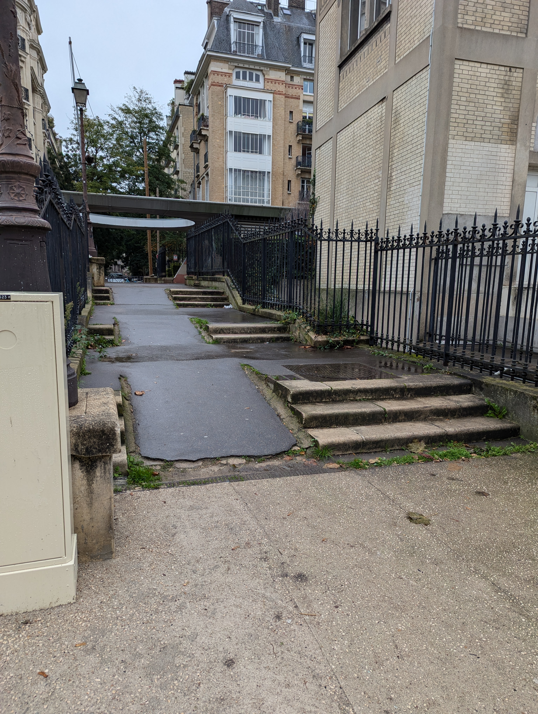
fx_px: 496
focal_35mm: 24
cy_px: 357
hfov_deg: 56.9
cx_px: 269
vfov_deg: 71.5
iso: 45
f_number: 1.85
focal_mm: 6.81
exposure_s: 1/512
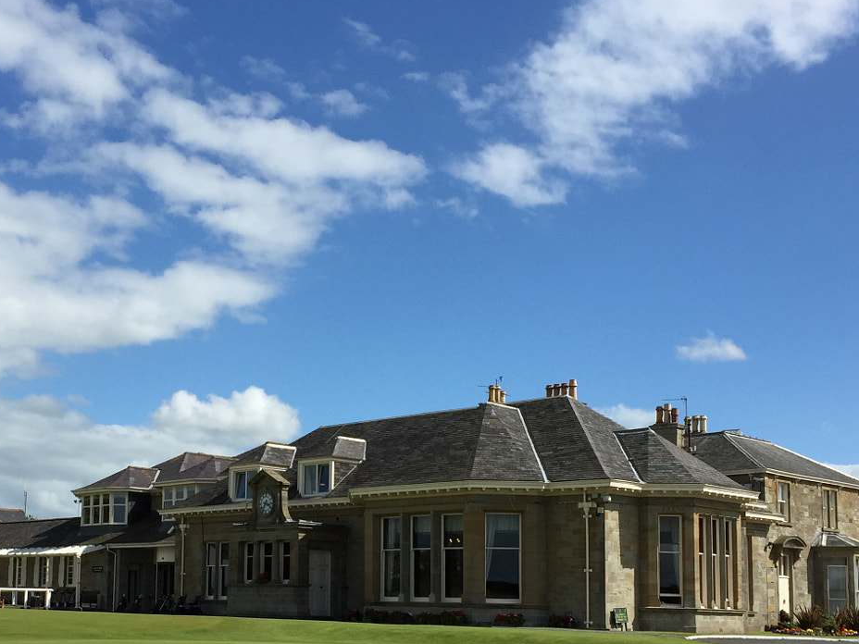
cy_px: 476
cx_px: 297
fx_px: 1241
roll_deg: -2.7
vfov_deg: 28.7
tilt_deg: +5.7
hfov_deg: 37.8
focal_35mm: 50
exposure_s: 1/3049
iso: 32
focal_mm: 4.15
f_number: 2.2
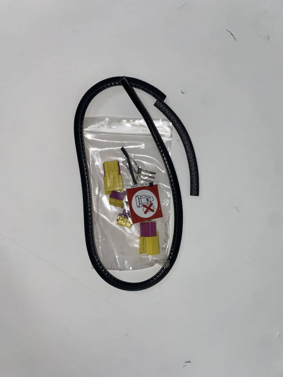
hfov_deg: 53.1
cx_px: 142
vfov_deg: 67.3
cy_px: 188
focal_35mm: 26
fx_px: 283
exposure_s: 1/262
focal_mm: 4.25
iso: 32
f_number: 1.8
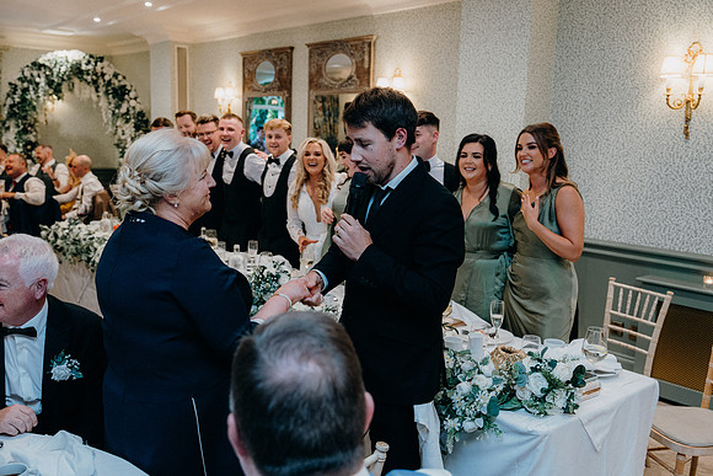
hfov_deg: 55.8
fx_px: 674
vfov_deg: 38.9
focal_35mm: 34
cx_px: 356
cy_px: 238
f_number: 3.5
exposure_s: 1/100
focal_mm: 34
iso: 2500
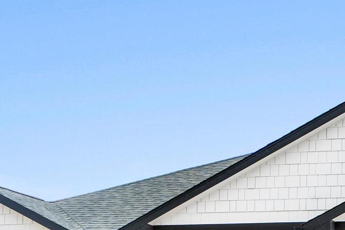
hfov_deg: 24.5
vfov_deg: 15.7
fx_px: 769
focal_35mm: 80
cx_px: 317
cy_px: 338
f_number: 8
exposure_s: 1/50
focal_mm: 17.5
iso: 100
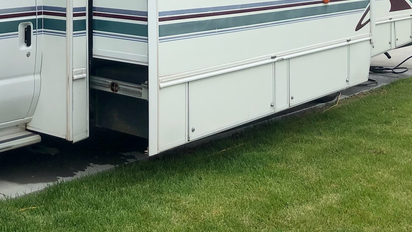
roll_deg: -0.1
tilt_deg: -0.5
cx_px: 25
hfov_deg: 31.9
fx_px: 677
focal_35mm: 62
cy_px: -47
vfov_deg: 18.4
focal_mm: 3.99
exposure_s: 1/1171
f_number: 1.8
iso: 20
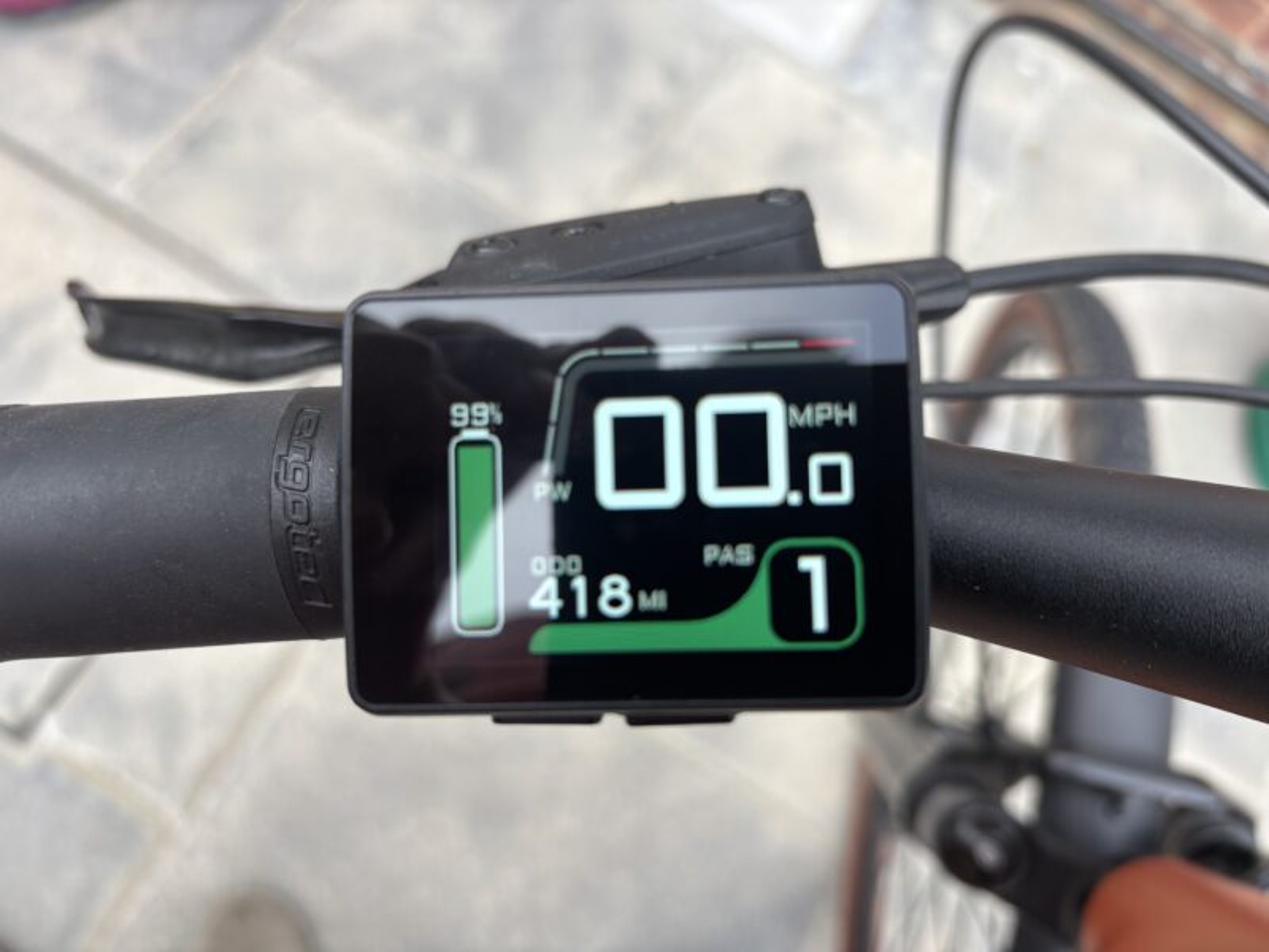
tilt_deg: -64.9
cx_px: 634
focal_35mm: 26
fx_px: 953
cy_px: 476
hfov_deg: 67.3
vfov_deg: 53.1
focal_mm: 5.96
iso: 50
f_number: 1.6
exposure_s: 1/408
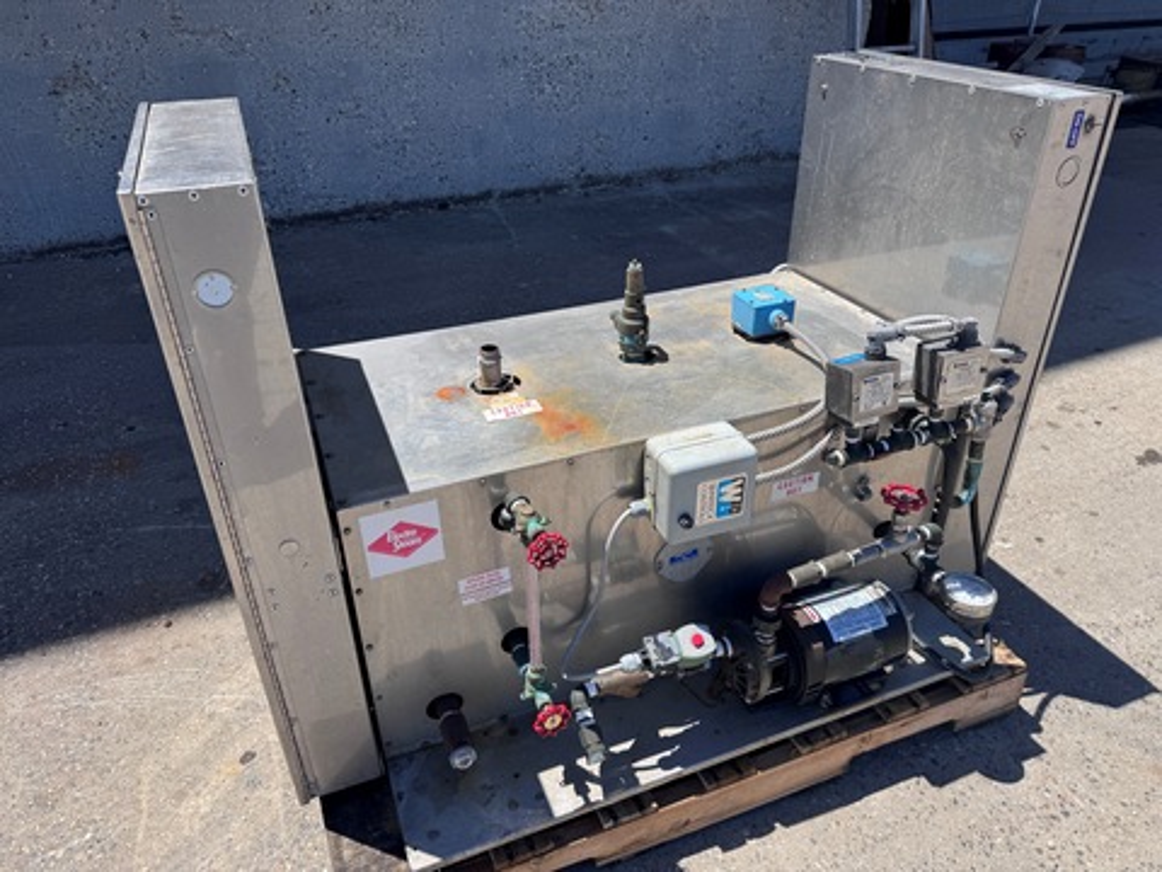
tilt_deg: -31.8
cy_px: 436
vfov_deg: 56.8
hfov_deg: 71.6
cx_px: 581
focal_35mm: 24
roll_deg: +1.4
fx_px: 806
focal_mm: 6.76
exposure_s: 1/4310
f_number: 1.78
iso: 80
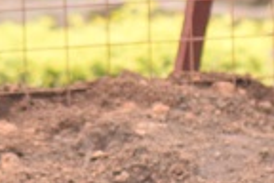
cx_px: 131
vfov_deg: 0.6
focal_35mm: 2295
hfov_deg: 0.9
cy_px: -376
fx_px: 17466
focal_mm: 220
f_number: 5
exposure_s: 1/180
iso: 200
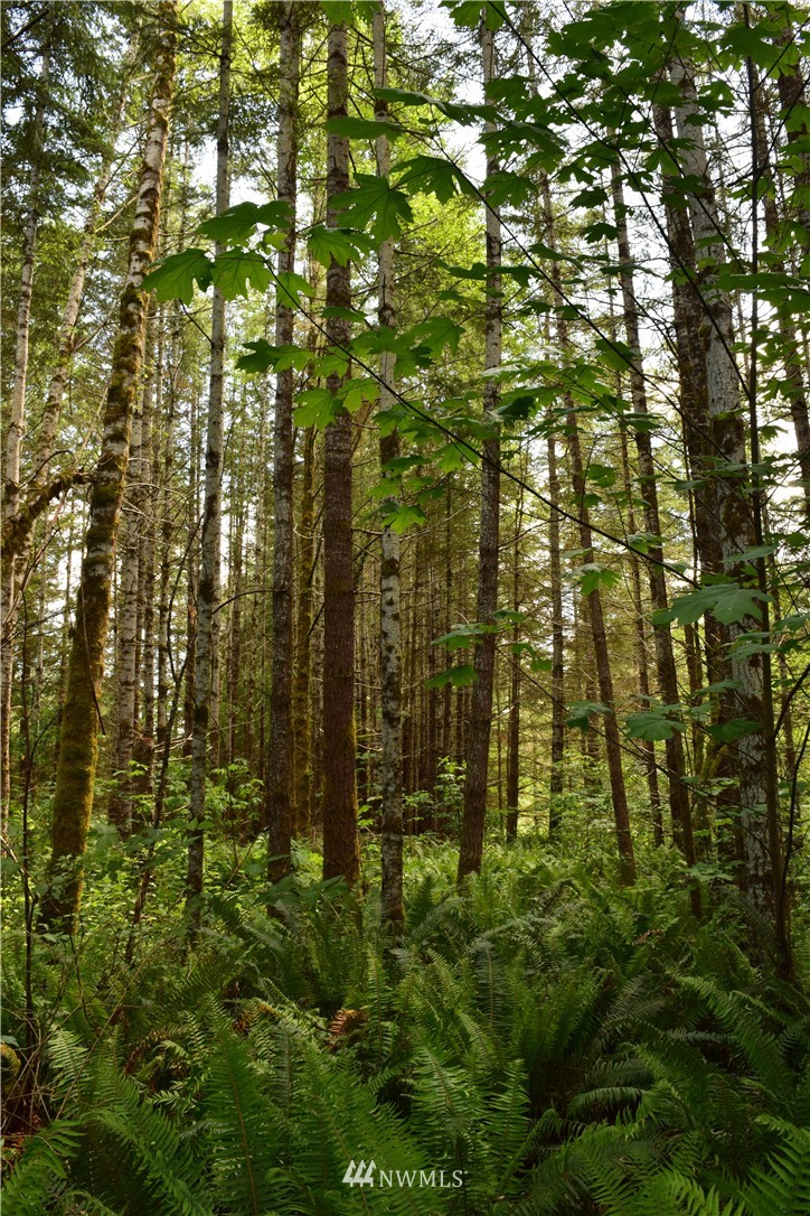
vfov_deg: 67.4
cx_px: 405
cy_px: 608
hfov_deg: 47.9
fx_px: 911
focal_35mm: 27
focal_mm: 18
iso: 400
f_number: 8
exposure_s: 1/60
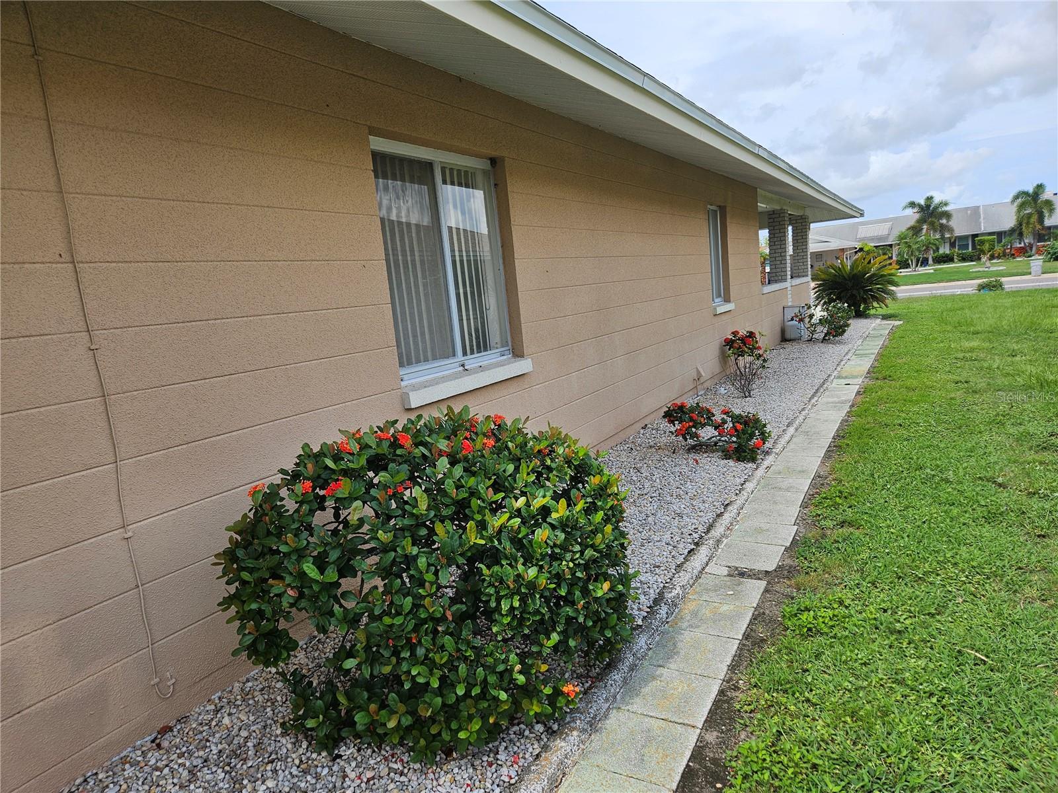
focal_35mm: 23
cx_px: 529
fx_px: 703
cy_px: 396
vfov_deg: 58.9
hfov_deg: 73.9
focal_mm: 5.4
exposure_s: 1/1114
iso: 25
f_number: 1.8
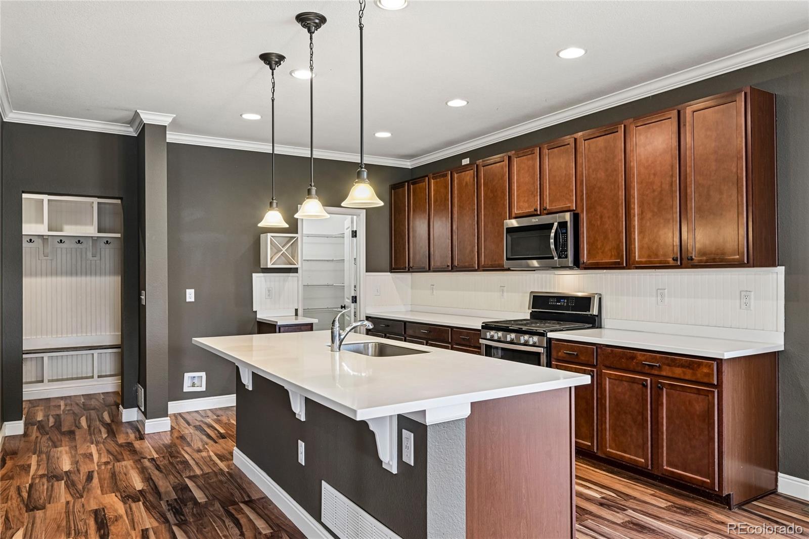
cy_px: 270
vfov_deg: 52.2
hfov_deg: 72.6
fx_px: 550
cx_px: 404
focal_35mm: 24
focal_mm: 24.5
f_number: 11
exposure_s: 1/5
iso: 400
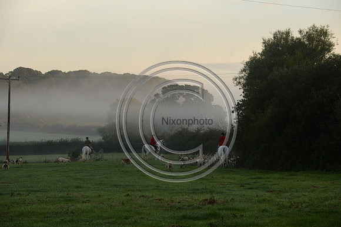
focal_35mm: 135
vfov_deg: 10.1
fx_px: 1278
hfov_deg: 15.2
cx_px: 170
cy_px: 114
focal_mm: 135
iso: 2500
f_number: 7.1
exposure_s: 1/640
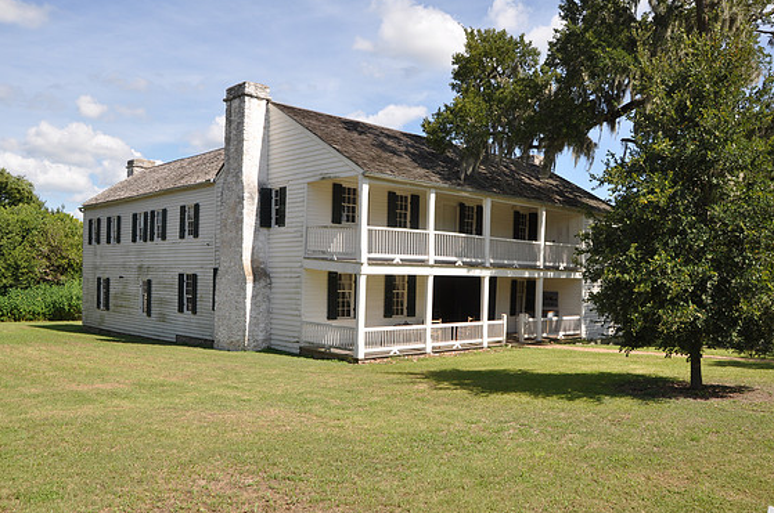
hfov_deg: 65.5
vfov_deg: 46.3
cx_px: 377
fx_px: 601
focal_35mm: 28
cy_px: 256
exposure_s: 1/125
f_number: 11
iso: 200
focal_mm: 18
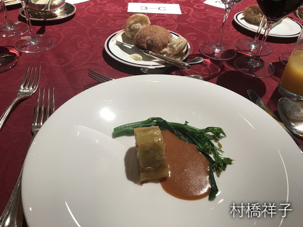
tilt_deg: -41.2
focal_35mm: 28
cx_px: 152
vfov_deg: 49.7
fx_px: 245
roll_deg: -4.6
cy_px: 114
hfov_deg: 63.4
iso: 40
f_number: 1.8
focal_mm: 3.99
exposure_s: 1/30
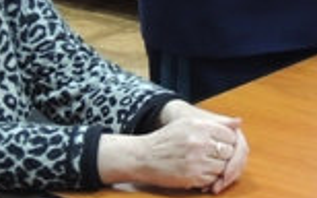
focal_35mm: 154
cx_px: 251
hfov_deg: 13.5
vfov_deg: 8.2
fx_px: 1329
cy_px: -171
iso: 400
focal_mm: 6.2
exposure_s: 1/20
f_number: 3.3
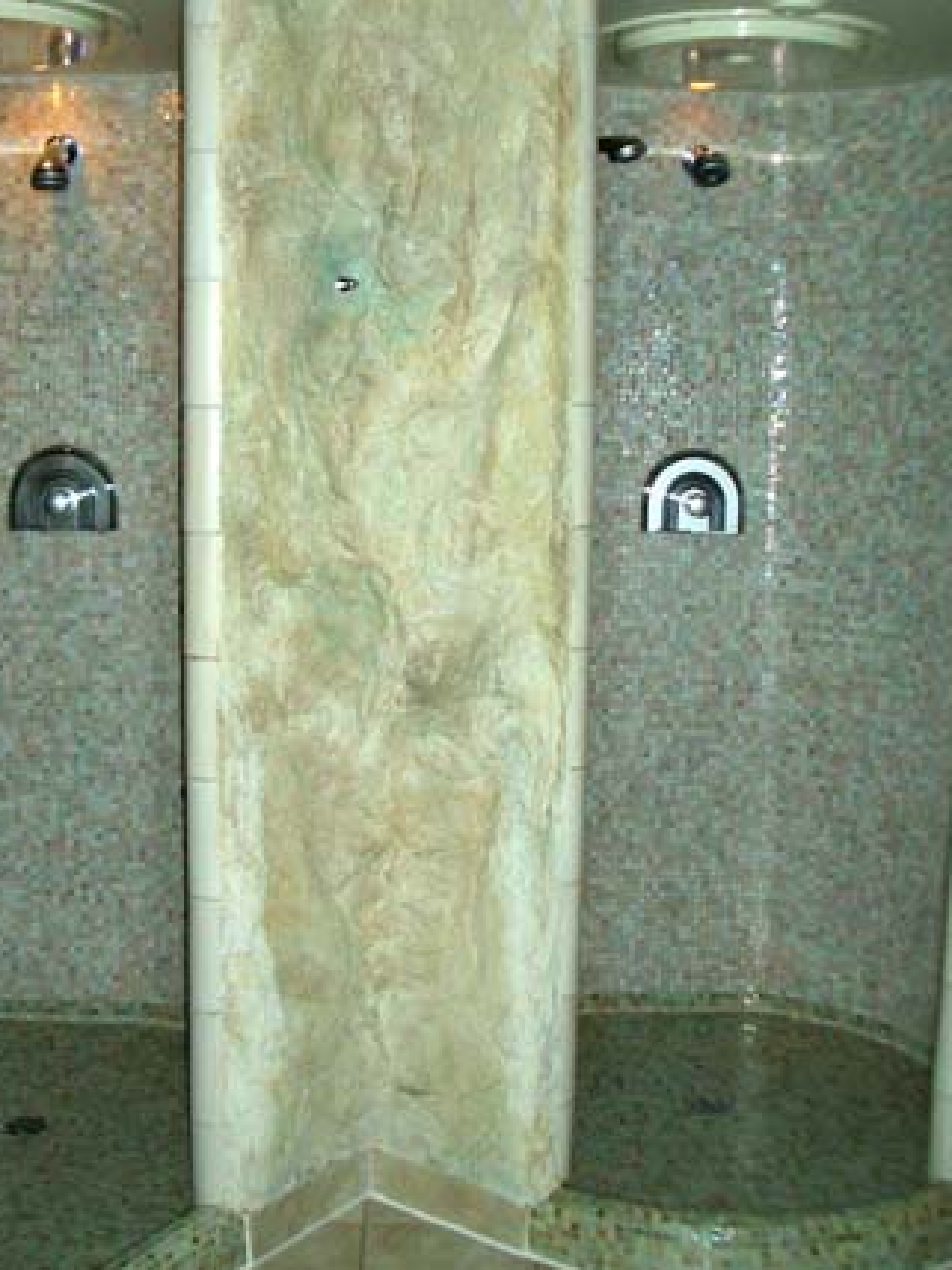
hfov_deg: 32.1
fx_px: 1650
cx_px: 402
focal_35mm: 45
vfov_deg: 42.0
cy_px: 576
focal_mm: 5.8
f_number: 2.6
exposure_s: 1/60
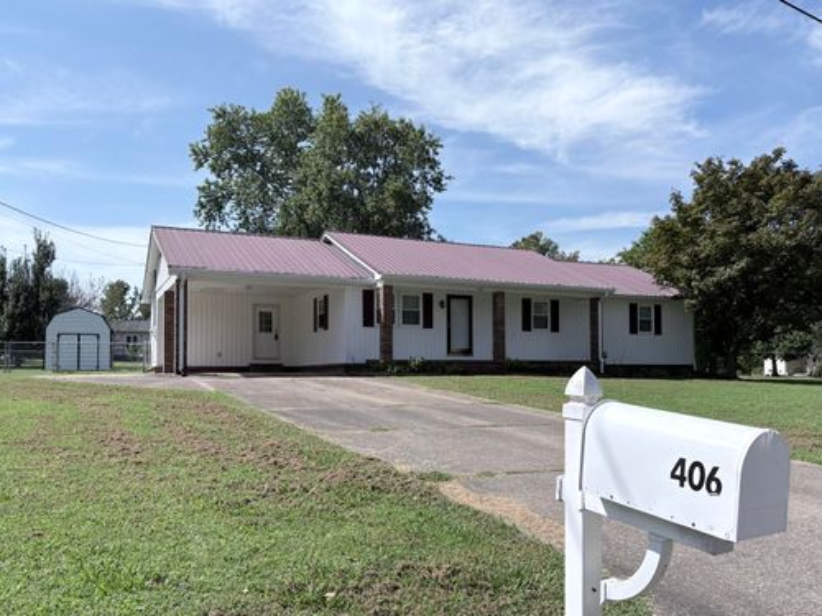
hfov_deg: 67.3
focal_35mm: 26
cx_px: 411
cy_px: 308
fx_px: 617
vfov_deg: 53.1
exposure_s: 1/5348
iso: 50
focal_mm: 5.96
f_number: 1.6
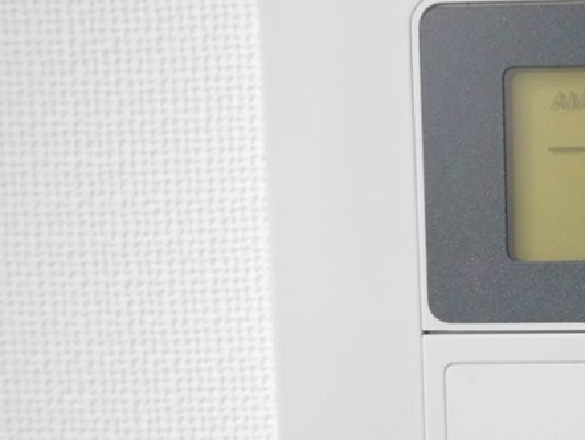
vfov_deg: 19.3
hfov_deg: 23.3
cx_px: 717
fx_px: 1285
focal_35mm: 76
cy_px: 329
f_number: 4
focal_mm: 14
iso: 1250
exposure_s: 1/60
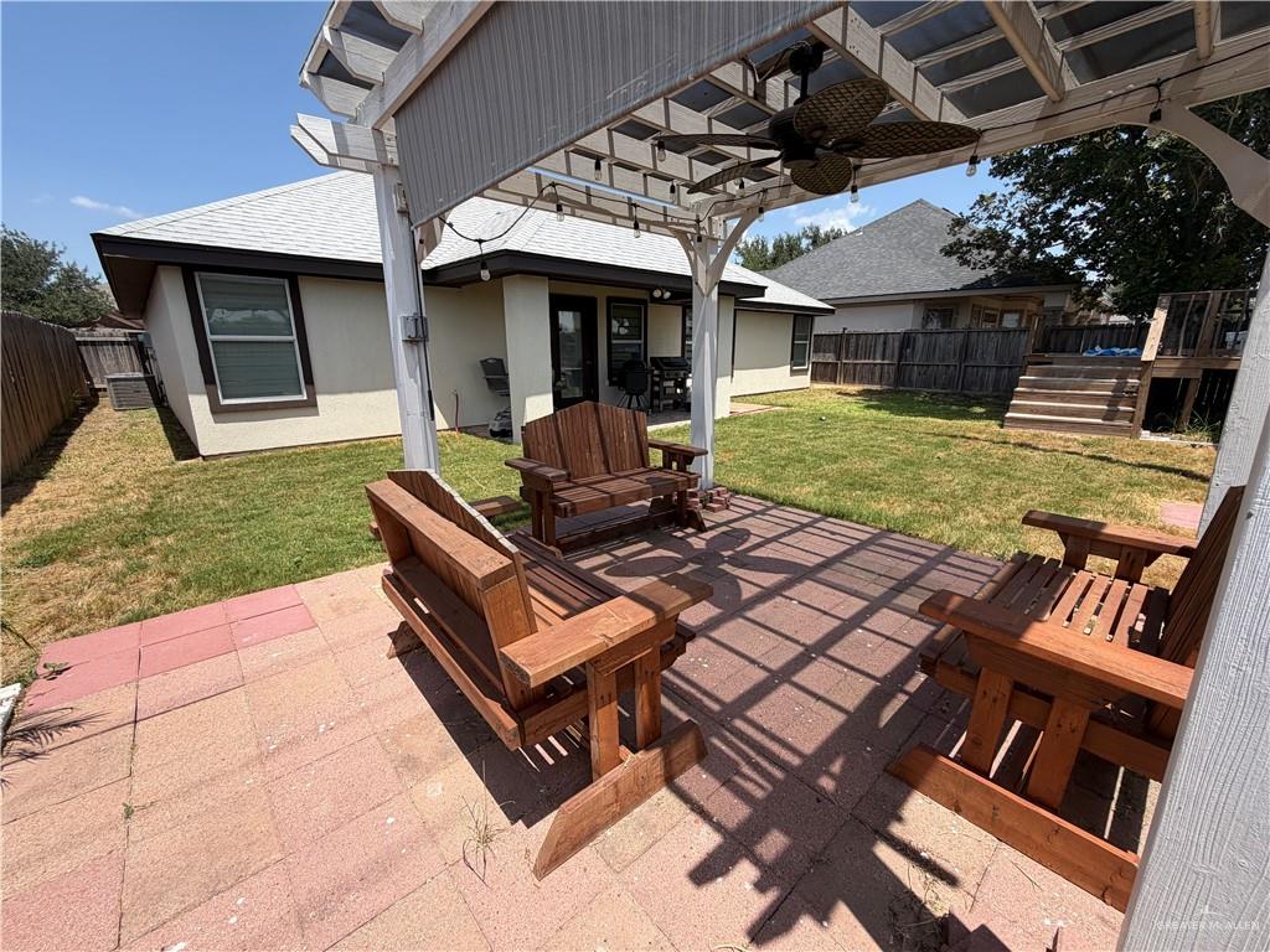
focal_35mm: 14
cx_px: 635
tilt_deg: -13.6
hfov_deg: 102.1
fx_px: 514
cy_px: 476
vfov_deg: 85.7
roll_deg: +0.8
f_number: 2.2
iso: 25
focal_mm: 2.22
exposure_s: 1/770
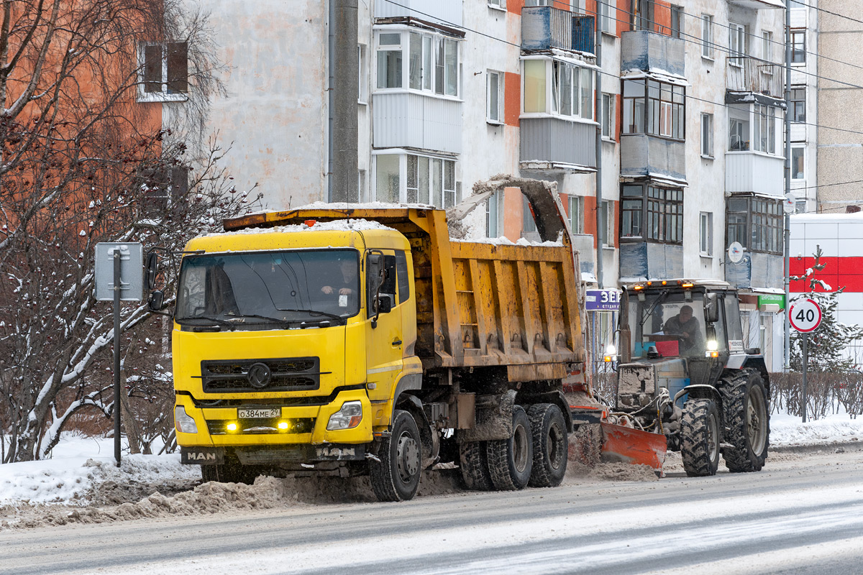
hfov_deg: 15.2
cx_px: 432
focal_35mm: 135
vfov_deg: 10.2
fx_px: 3236
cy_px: 288
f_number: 7.1
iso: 2000
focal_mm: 135
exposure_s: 1/500
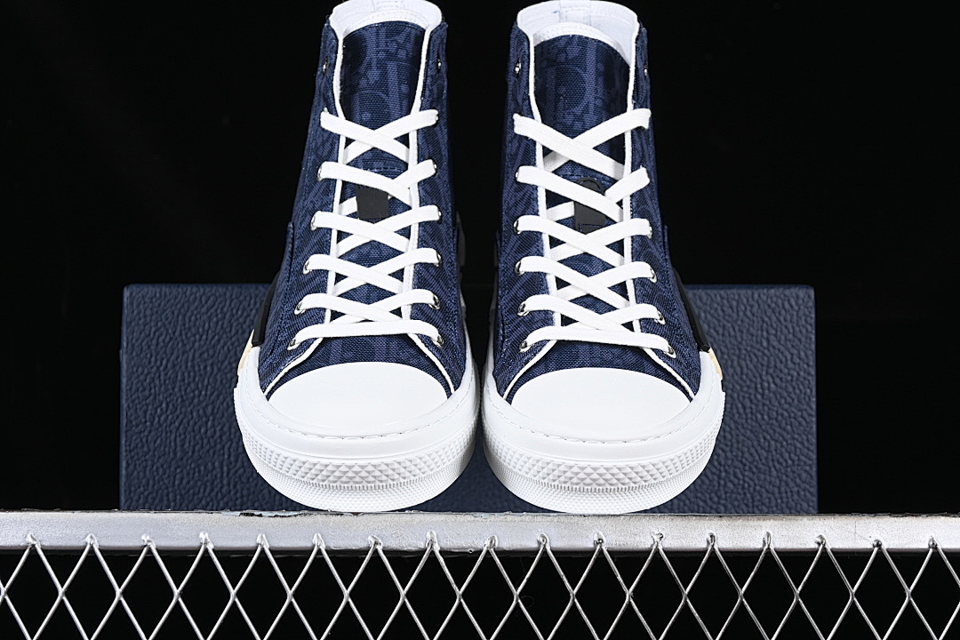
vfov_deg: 18.2
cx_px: 480
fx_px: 2000
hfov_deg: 27.0
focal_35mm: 75
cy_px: 320
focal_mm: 50
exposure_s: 1/60
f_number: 6.3
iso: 160
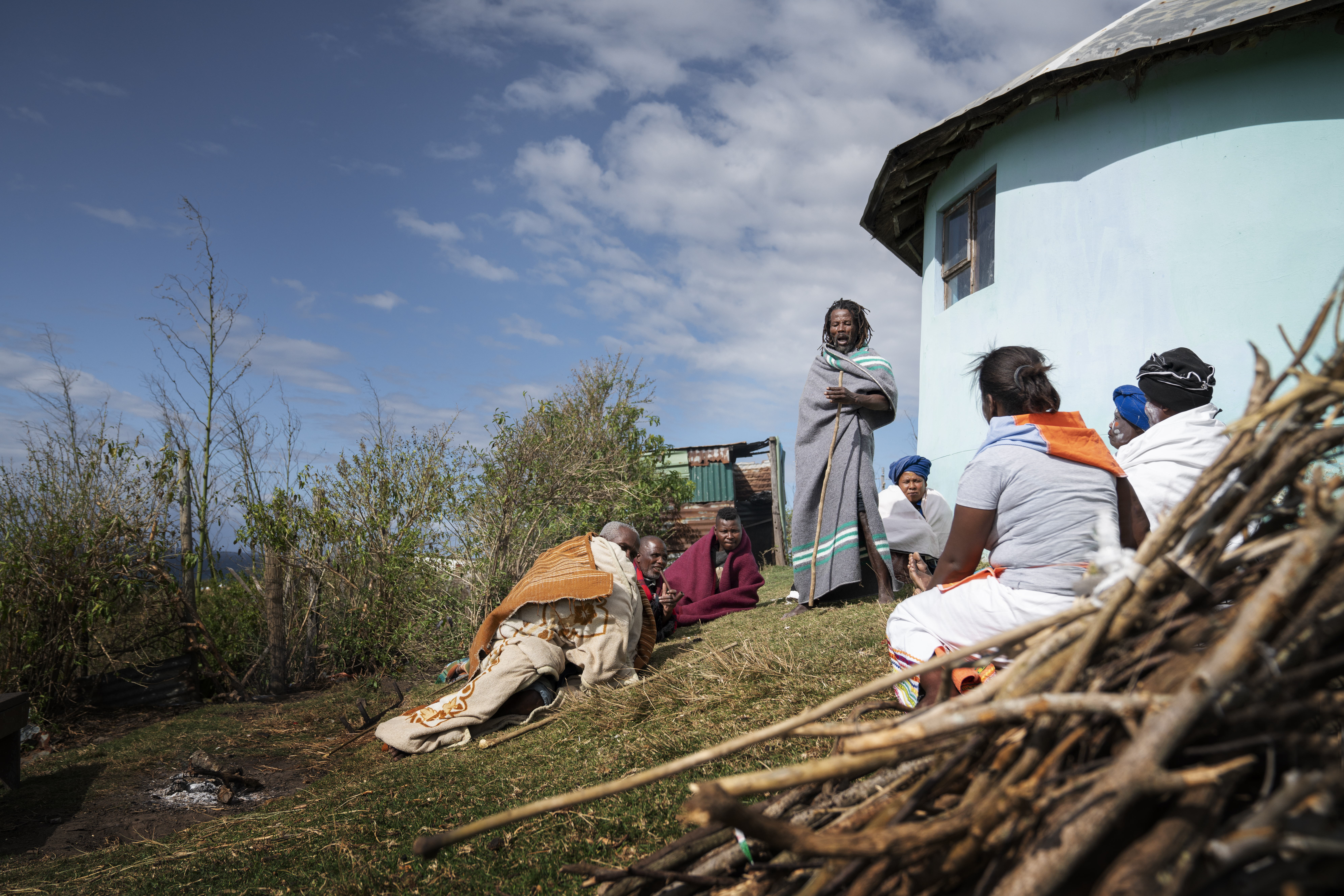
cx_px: 672
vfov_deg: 43.6
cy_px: 448
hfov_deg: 61.9
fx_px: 1120
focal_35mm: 30
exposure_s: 1/3200
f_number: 4.5
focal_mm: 30
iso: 250
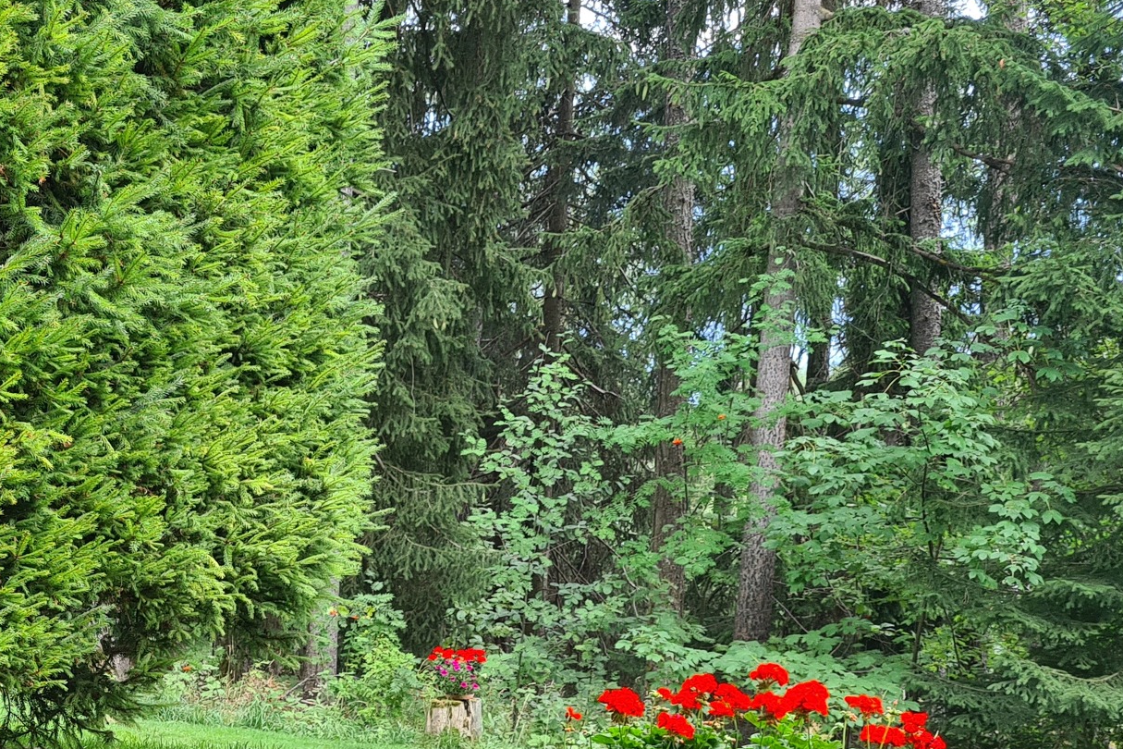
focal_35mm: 57
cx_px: -28
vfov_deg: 23.1
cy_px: 702
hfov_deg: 32.0
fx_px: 1778
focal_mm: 5.4
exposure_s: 1/153
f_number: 1.8
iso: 50
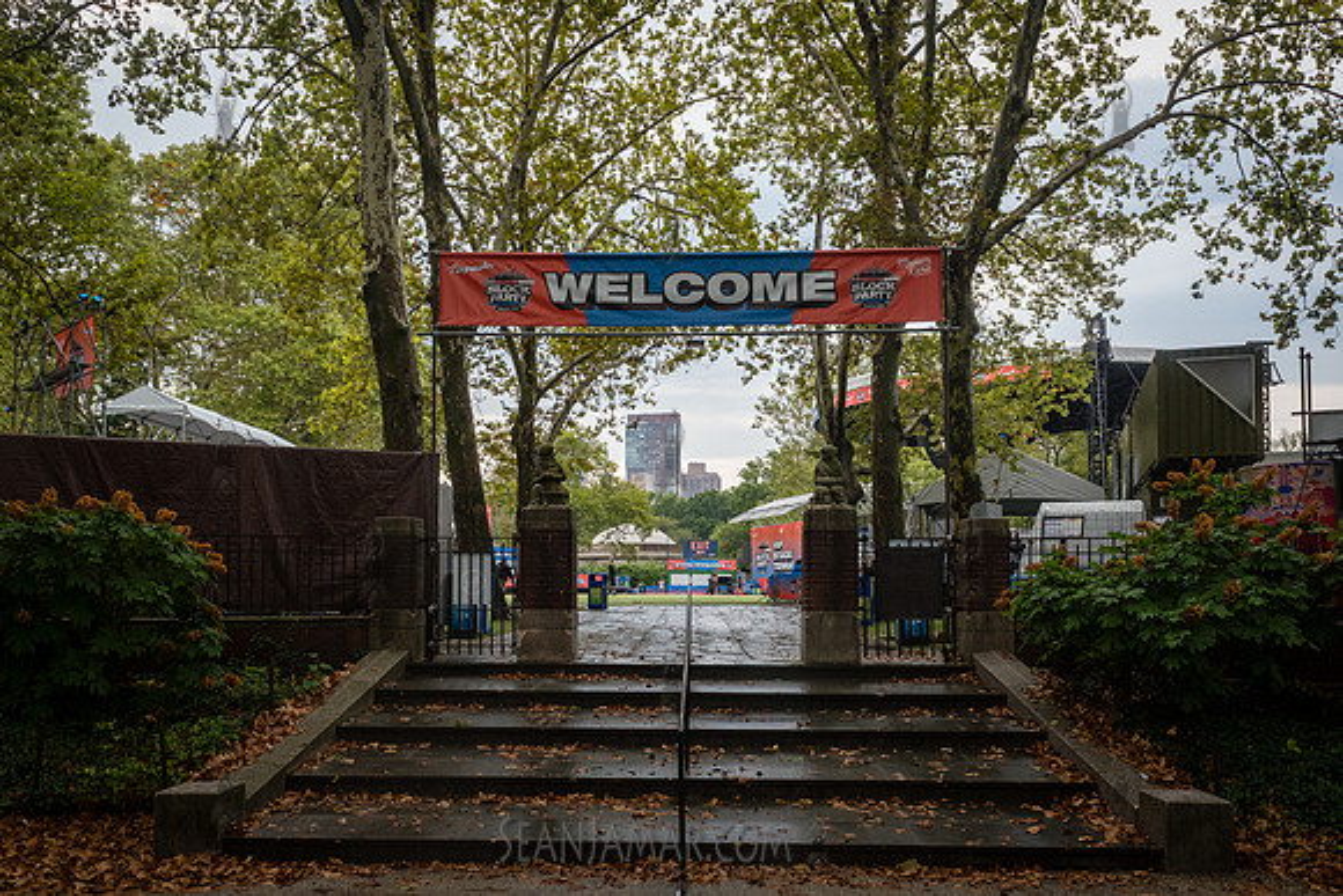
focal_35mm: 30
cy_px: 552
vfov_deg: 43.7
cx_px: 657
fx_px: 1110
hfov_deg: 62.4
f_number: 7.1
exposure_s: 1/500
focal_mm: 24
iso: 1000
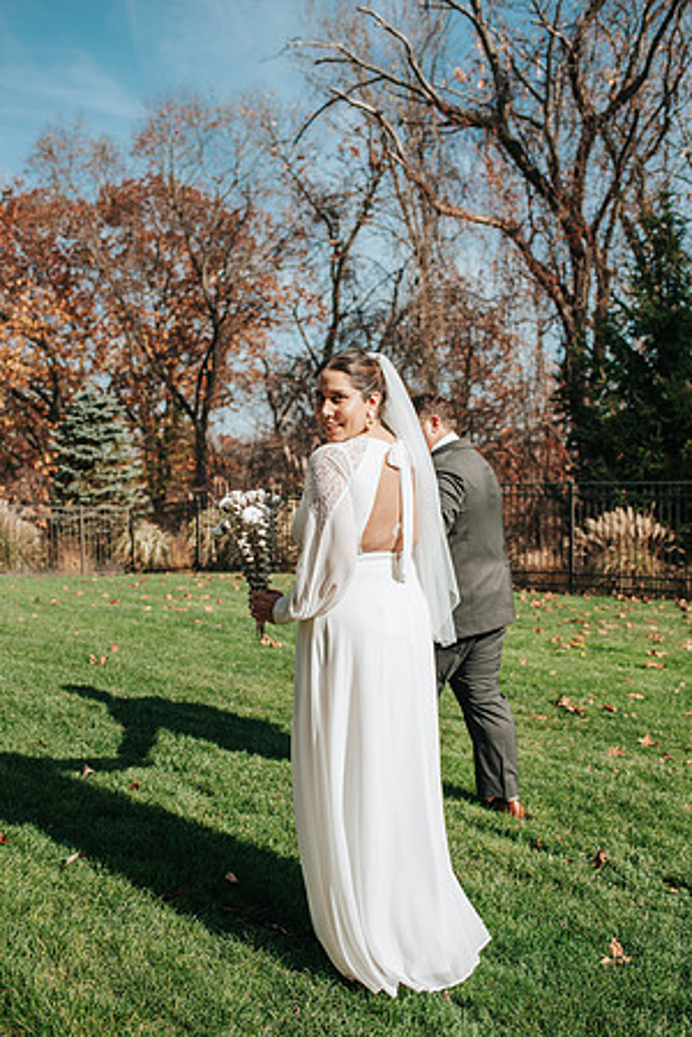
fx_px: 1009
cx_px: 346
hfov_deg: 37.9
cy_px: 518
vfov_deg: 54.4
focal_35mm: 35
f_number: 3.5
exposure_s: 1/1250
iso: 100
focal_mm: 35
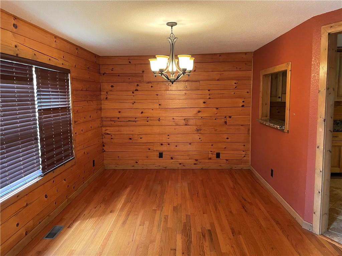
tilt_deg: -5.4
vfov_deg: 53.1
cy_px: 128
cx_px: 171
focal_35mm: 26
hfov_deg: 67.3
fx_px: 257
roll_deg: +1.5
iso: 400
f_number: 1.6
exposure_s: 1/60
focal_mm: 4.2
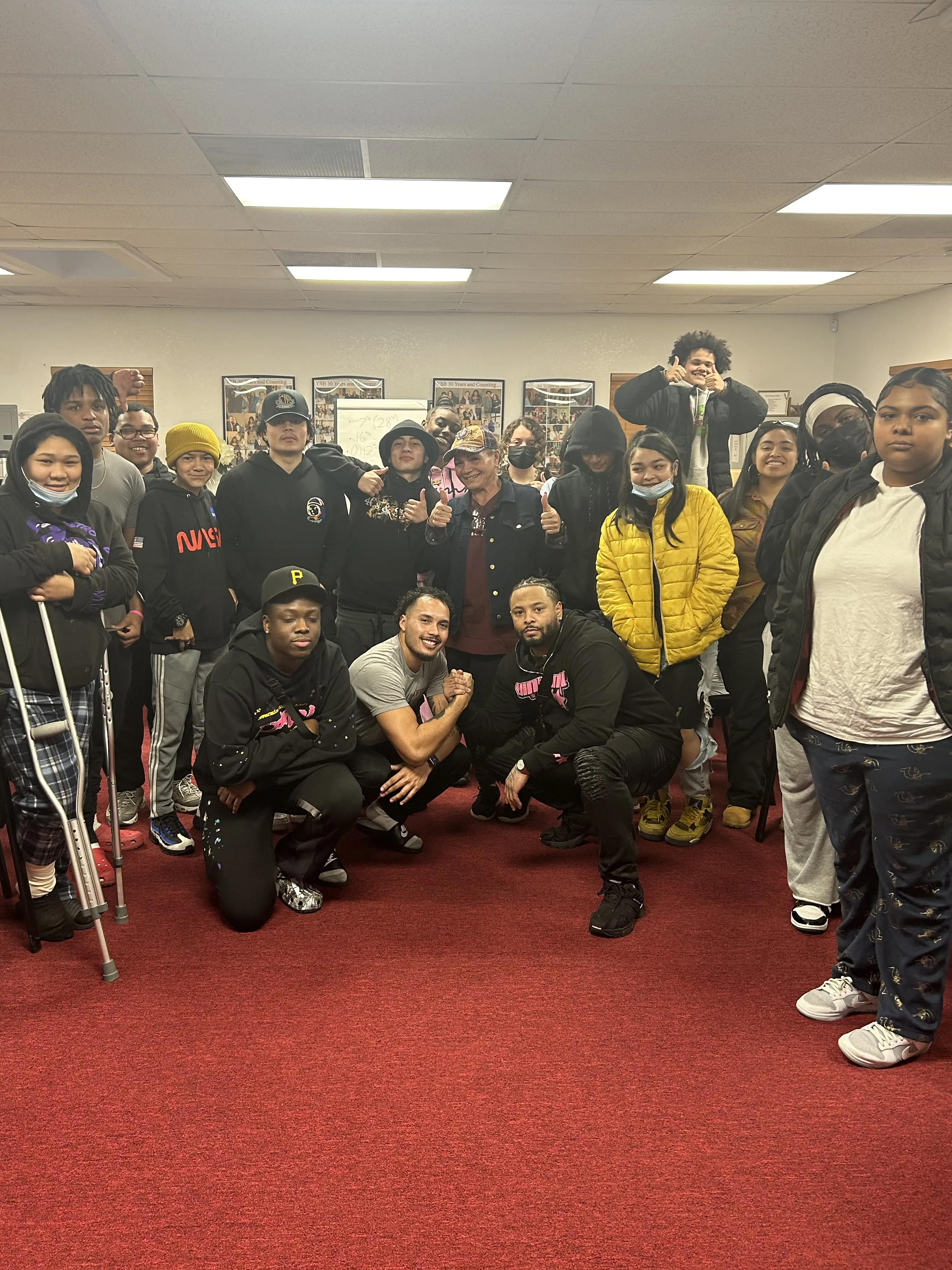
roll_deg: +0.7
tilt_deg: -7.9
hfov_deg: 48.1
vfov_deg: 61.6
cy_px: 602
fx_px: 1063
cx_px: 423
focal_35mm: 29
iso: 125
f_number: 1.5
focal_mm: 5.7
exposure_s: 1/60
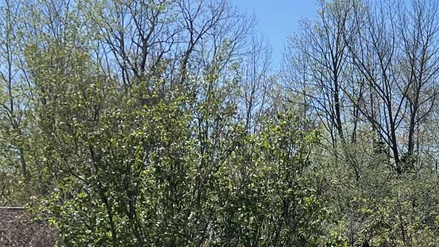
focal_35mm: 107
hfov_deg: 18.6
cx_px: 562
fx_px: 1246
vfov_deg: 11.3
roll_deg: -0.1
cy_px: 171
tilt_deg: +7.0
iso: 32
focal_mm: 4.2
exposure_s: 1/2959
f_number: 1.6
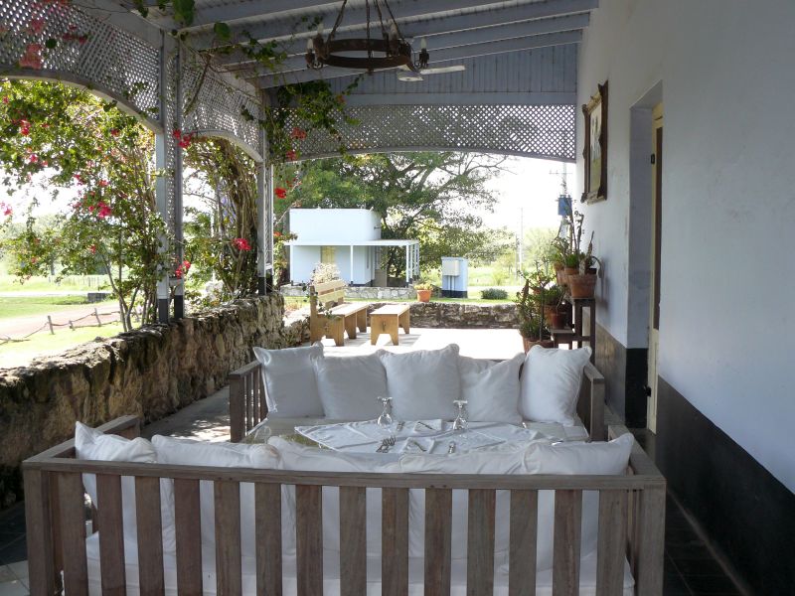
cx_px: 398
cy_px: 298
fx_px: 827
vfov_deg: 39.7
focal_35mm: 36
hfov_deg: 51.4
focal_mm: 6
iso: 100
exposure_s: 1/125
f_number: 4
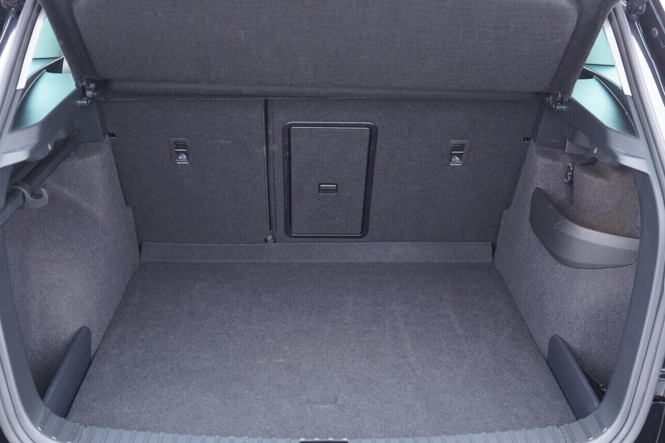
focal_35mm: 40
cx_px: 318
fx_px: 739
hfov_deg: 48.4
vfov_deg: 33.4
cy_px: 207
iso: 1000
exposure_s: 1/40
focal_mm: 24
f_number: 2.8
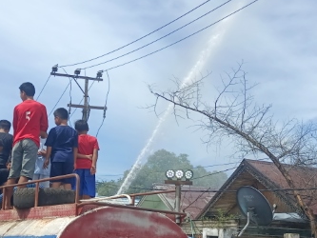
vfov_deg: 24.3
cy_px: 153
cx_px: 190
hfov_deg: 32.1
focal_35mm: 60
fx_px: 550
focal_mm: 4.71
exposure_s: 1/611
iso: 100
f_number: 1.79
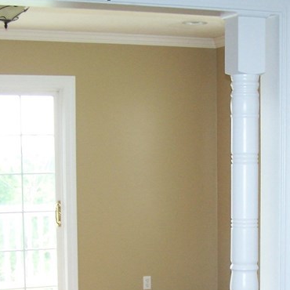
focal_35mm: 93
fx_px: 881
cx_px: 209
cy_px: 276
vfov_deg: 18.3
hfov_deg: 18.6
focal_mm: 6.3
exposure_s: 1/60
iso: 140
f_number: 2.8
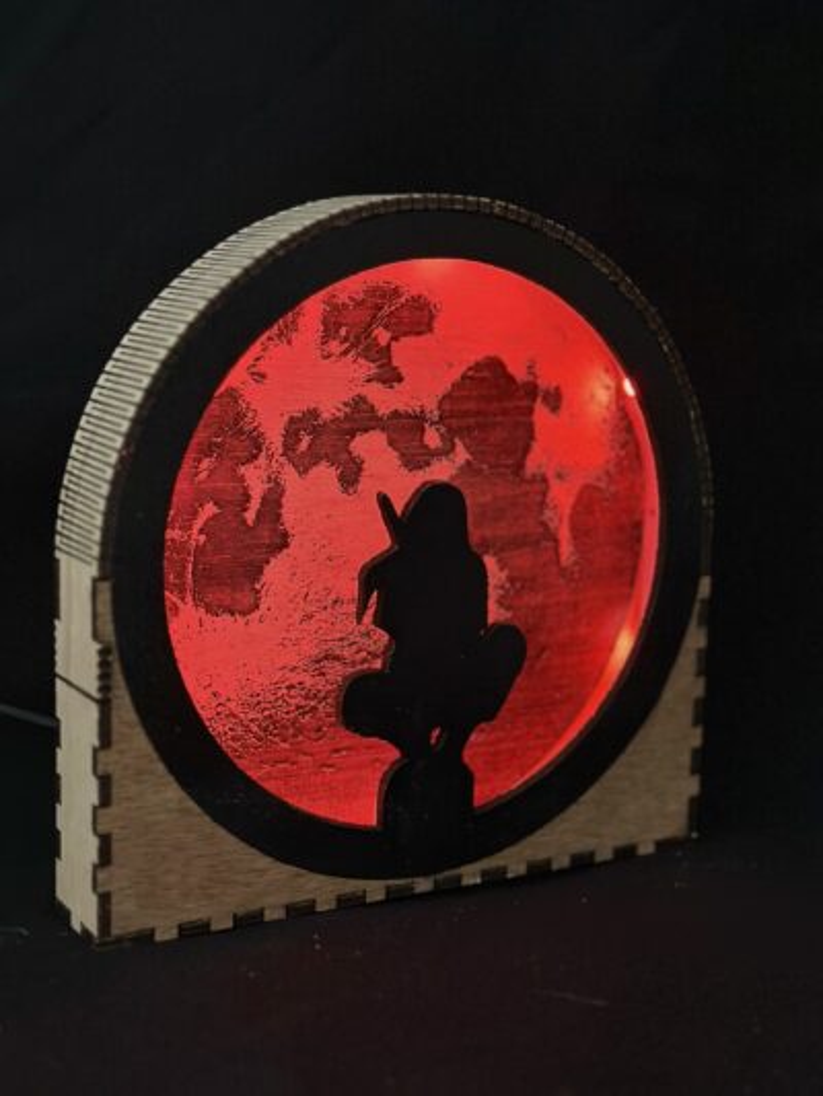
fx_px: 1521
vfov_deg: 39.6
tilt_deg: -10.0
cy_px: 548
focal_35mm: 48
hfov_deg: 30.3
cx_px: 412
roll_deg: +1.2
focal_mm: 6.86
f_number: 1.78
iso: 640
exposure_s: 1/40
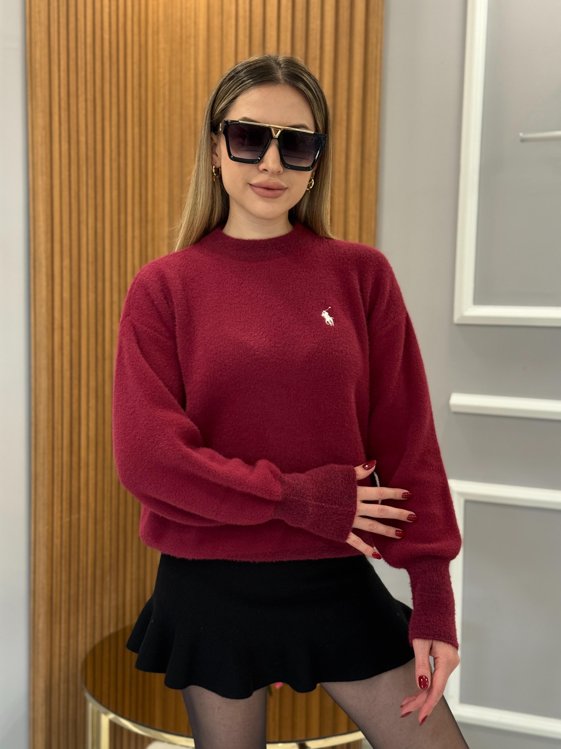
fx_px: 1037
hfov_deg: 30.3
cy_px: 374
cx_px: 280
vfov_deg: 39.7
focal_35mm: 48
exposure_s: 1/64
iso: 125
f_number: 1.78
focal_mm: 6.76
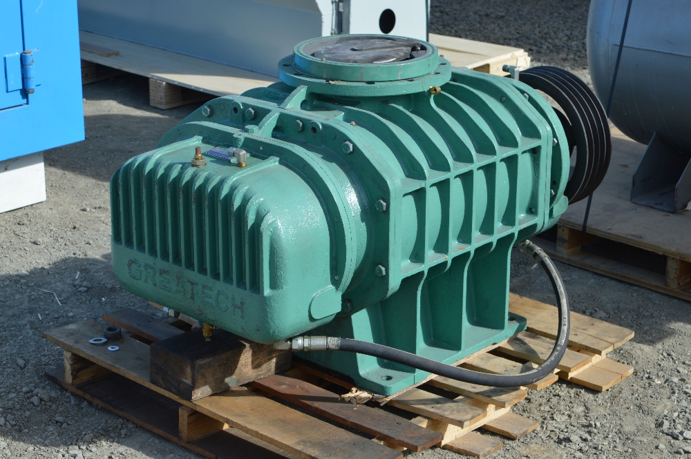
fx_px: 1582
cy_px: 230
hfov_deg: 24.6
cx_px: 346
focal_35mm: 82
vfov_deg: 16.5
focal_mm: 55
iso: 100
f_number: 8
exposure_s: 1/250
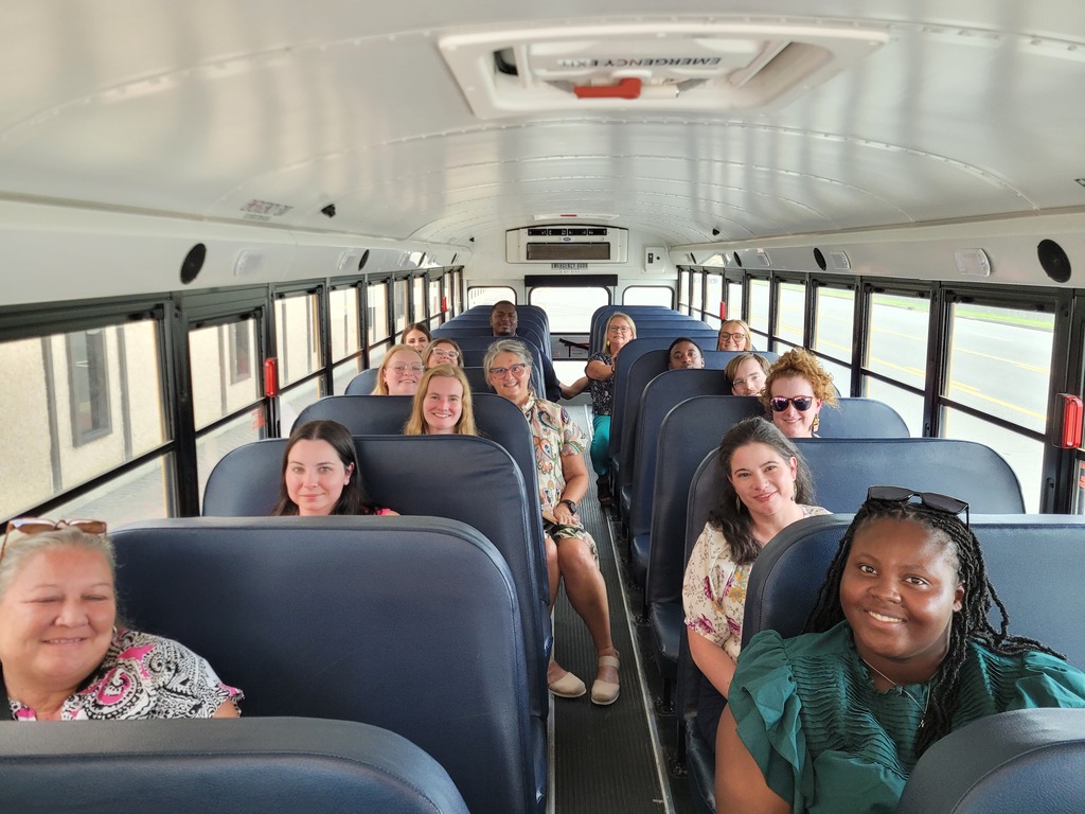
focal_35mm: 26
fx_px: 815
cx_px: 542
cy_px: 407
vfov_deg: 53.1
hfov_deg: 67.3
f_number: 1.8
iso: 200
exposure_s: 1/120
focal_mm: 5.4
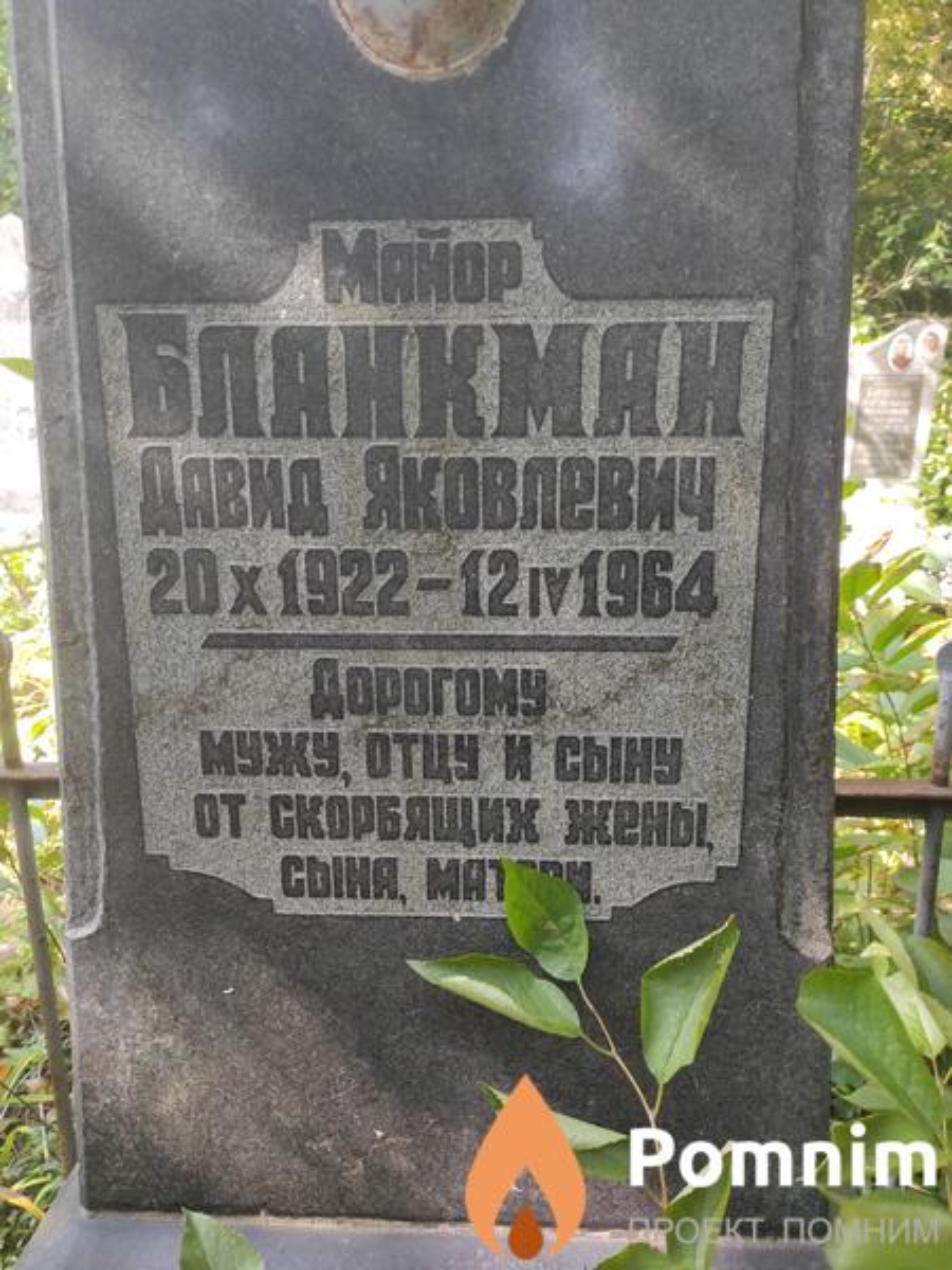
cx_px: 476
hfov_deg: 54.9
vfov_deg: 69.4
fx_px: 917
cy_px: 635
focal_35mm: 25
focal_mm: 5.43
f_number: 1.89
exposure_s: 1/100
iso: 152
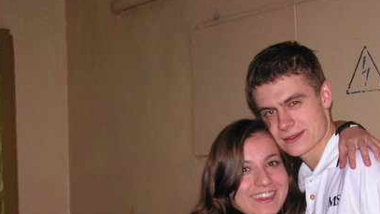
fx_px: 846
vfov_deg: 14.2
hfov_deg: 25.2
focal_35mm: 84
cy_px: 220
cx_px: 257
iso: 100
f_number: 3.2
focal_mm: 8.2
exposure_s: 1/60
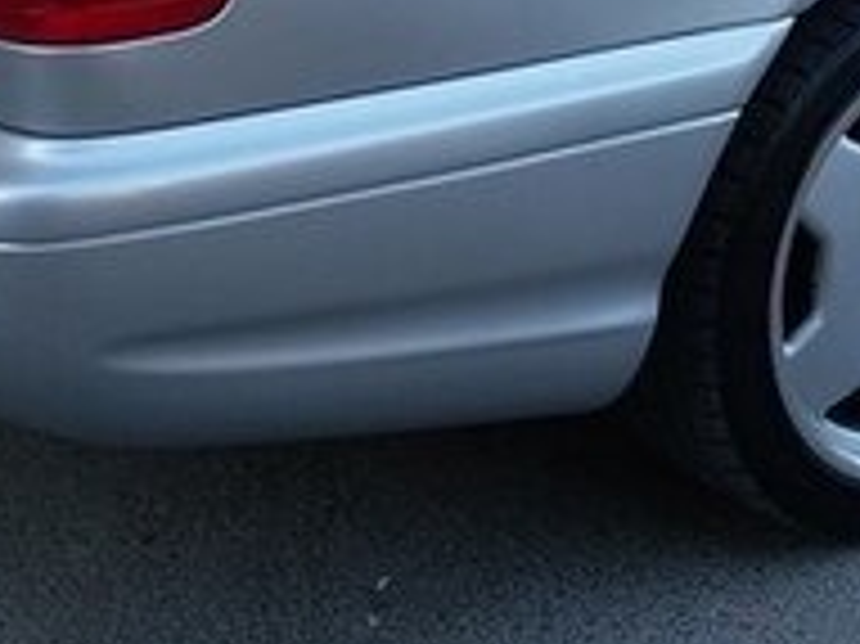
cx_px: 846
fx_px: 2657
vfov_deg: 13.3
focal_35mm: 107
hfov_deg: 18.0
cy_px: -227
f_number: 2.2
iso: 50
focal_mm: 3.3
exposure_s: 1/164
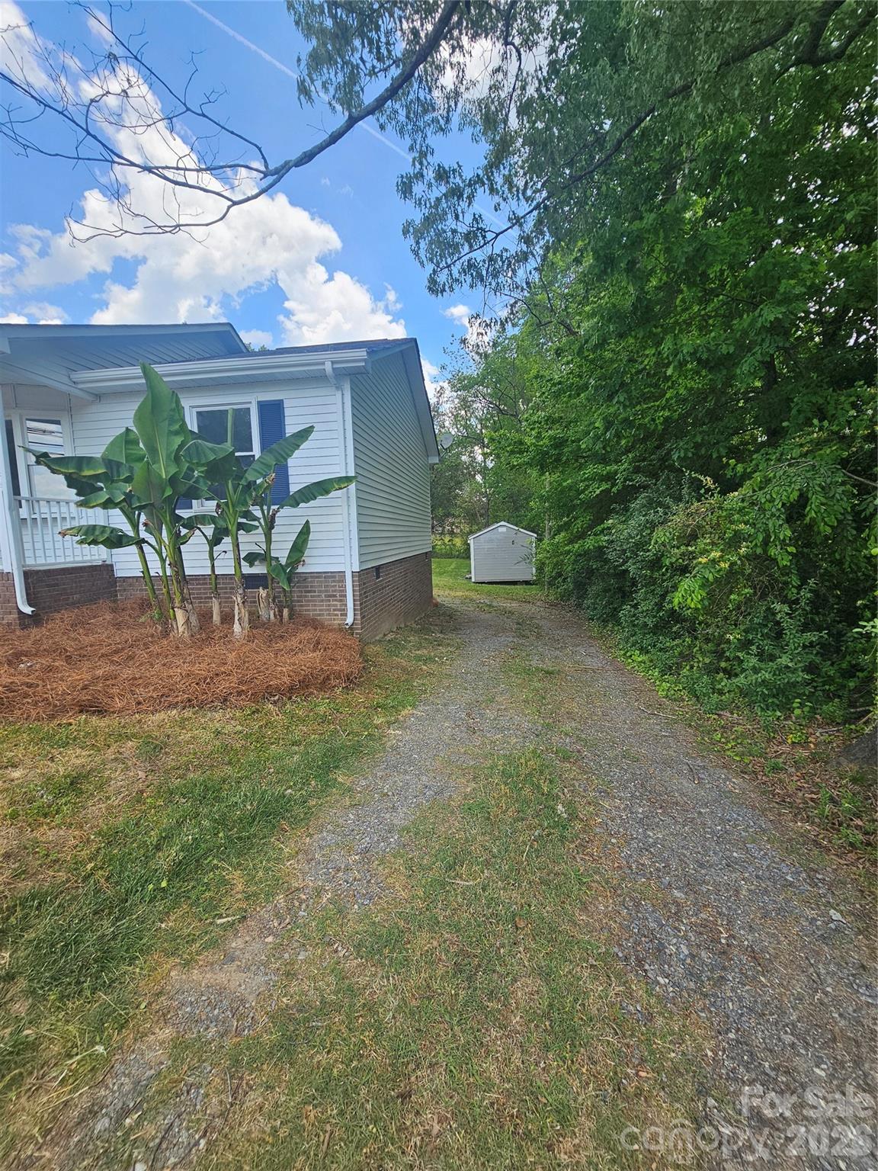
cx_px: 439
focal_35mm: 13
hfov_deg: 89.9
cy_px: 586
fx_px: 440
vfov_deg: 106.2
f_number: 2.2
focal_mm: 2.2
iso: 50
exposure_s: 1/703
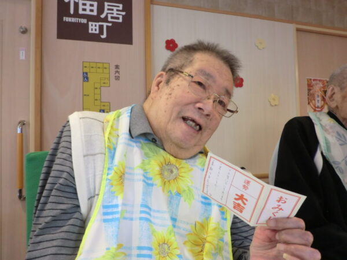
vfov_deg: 53.1
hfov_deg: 67.3
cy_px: 130
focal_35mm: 26
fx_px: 261
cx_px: 174
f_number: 2.8
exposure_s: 1/60
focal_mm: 4.7
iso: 160
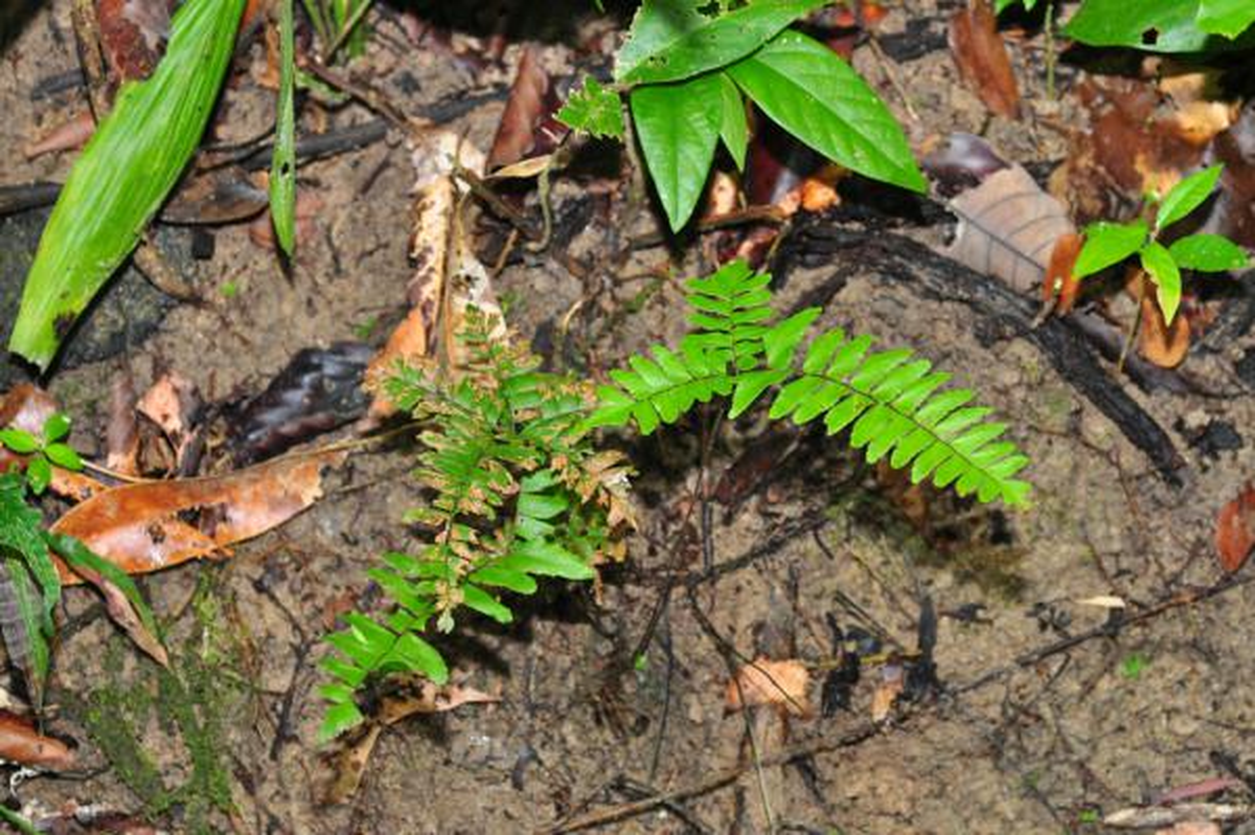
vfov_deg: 15.2
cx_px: 628
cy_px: 418
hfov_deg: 22.6
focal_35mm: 90
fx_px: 3135
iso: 250
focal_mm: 60
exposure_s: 1/60
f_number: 4.5
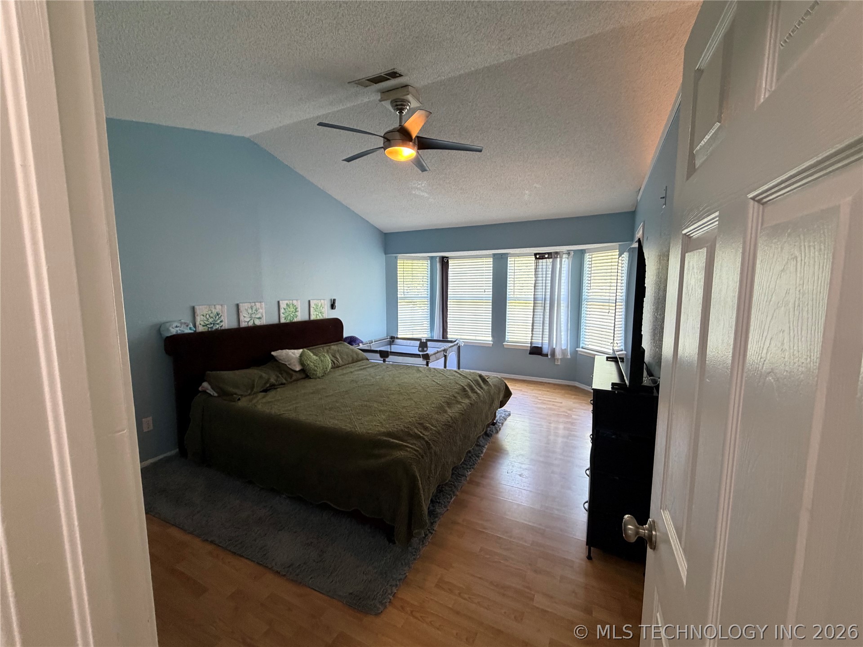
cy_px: 324
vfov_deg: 85.7
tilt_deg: -6.1
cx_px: 432
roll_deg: +0.3
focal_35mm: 14
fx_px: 349
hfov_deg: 102.1
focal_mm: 2.22
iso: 320
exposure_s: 1/60
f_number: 2.2
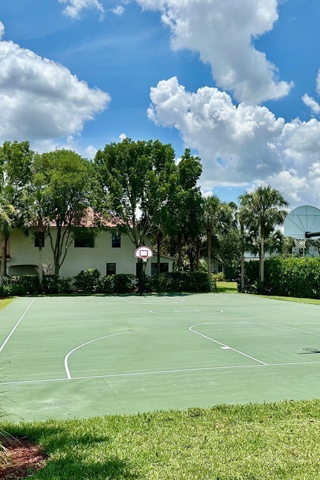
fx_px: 454
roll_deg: +0.6
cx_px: 194
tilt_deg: +3.1
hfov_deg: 38.7
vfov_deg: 55.8
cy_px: 239
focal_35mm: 34
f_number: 1.78
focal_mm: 6.86
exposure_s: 1/6623
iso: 80
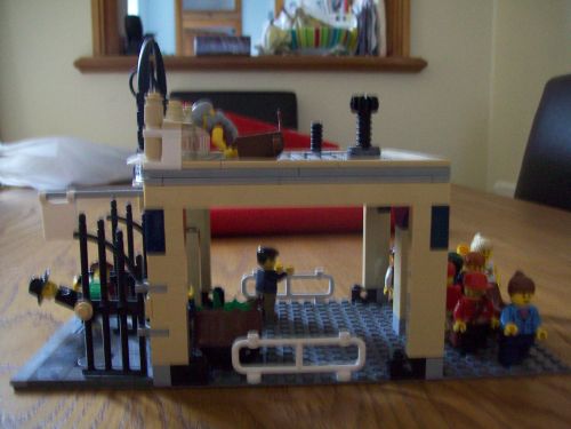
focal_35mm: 36
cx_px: 286
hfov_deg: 51.4
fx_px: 594
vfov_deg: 39.7
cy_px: 214
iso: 200
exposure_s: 1/8
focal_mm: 6
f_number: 2.7
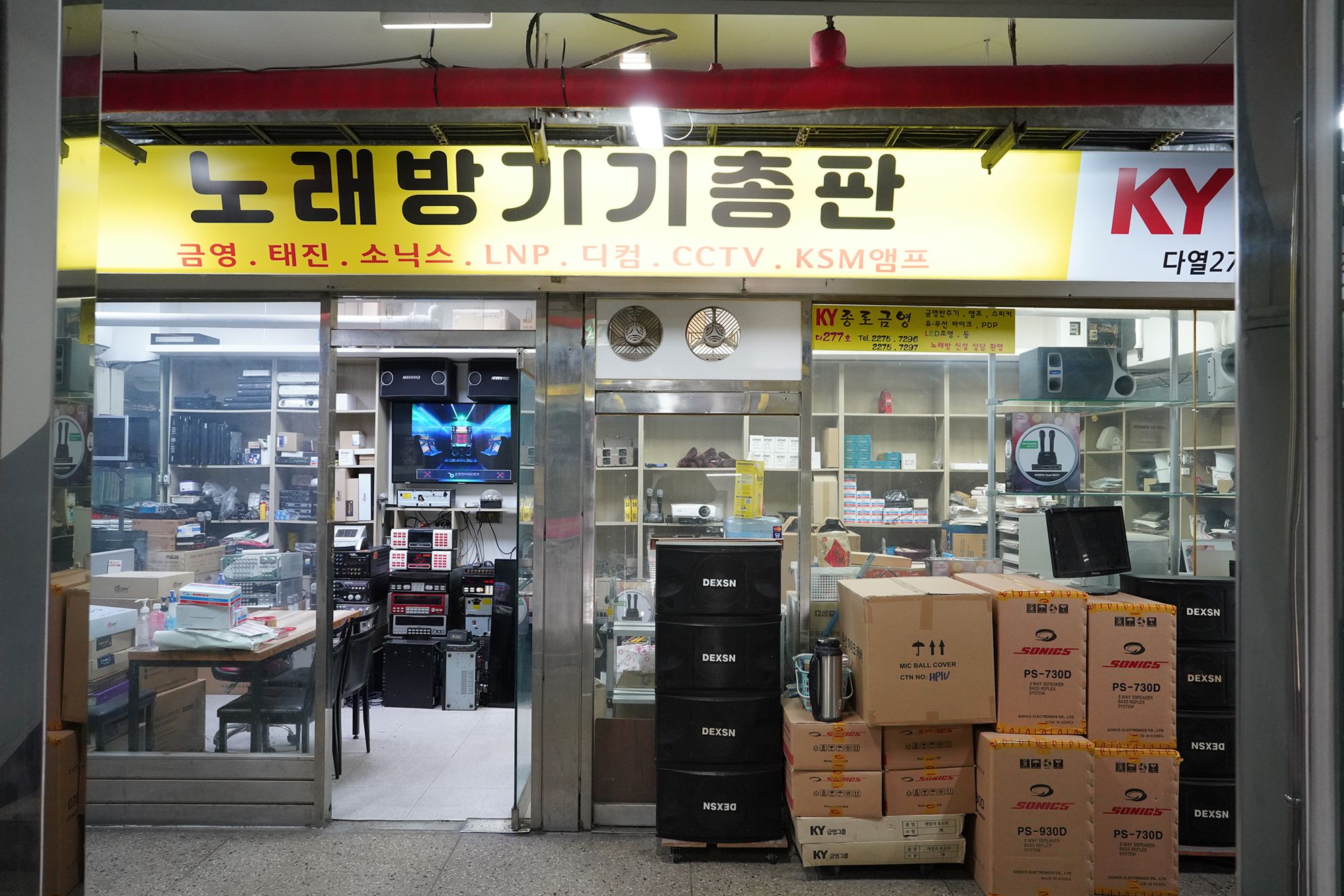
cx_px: 672
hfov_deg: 73.7
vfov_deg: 53.1
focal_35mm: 24
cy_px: 448
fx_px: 896
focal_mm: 24
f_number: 7.1
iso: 3200
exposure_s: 1/80
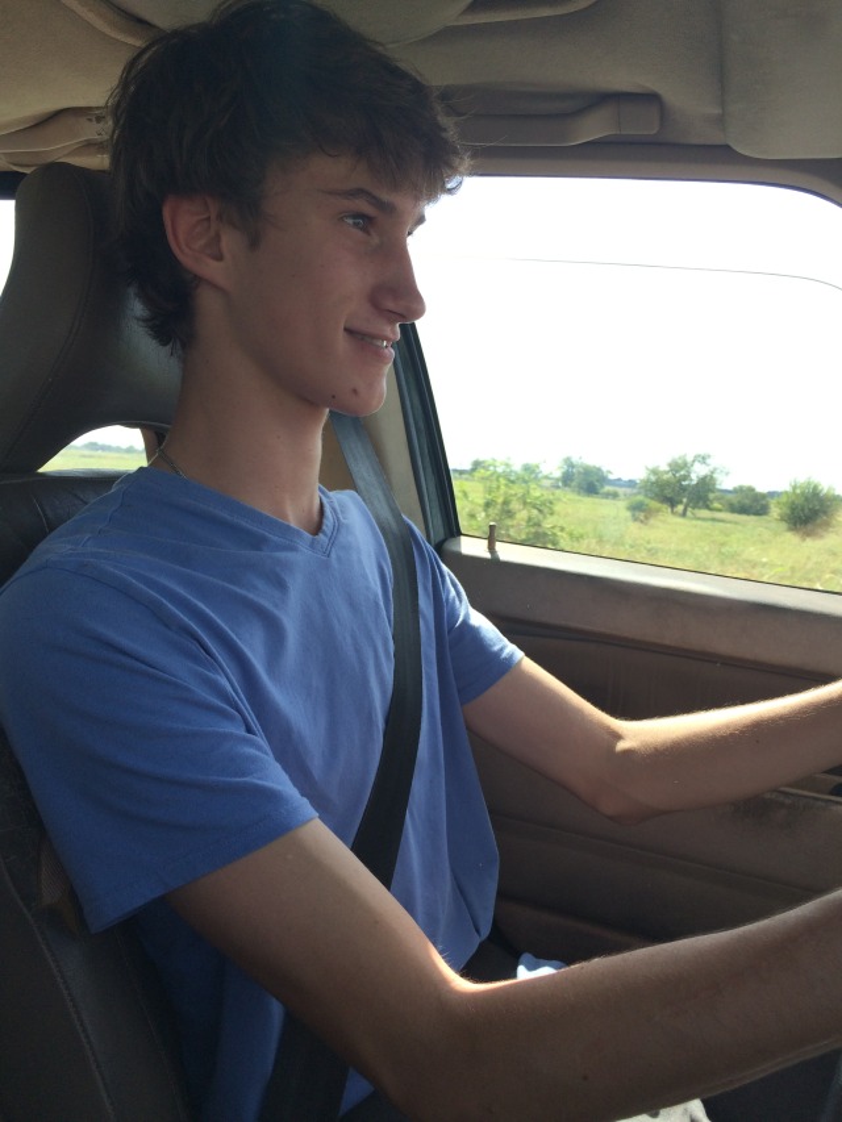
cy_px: 561
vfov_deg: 61.7
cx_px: 421
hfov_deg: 48.2
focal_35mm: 29
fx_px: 940
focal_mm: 4.15
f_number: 2.2
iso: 32
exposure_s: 1/651
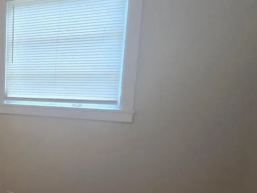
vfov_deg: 34.1
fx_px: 312
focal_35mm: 42
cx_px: -88
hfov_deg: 32.2
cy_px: 125
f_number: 1.9
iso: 250
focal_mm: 2.2
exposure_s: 1/60
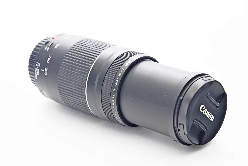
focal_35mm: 120
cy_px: 83
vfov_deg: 11.4
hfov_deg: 17.1
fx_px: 827
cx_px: 124
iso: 1600
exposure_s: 1/125
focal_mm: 80
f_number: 8
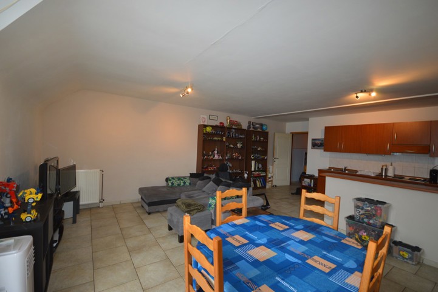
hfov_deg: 100.4
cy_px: 146
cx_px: 219
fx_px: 182
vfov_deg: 77.3
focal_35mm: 15
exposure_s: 1/60
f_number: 4
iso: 450
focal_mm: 10
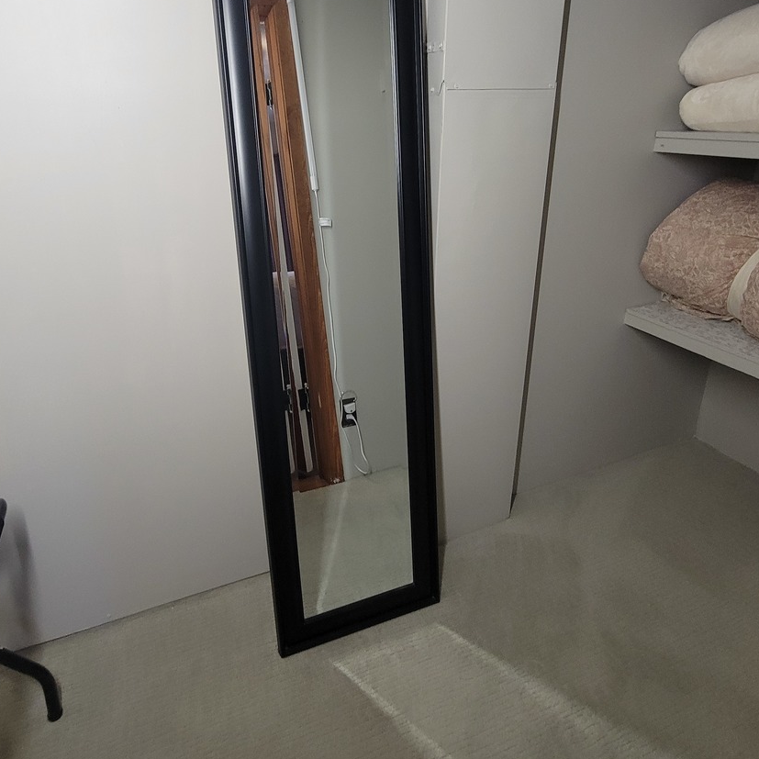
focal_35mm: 20
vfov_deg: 73.7
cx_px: 324
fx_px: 496
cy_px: 291
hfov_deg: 74.4
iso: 320
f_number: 2.2
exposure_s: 1/60
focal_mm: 2.2
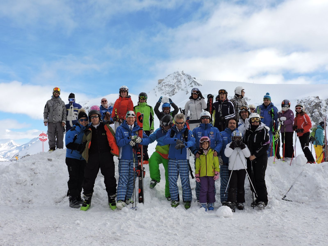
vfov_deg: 40.7
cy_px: 123
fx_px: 332
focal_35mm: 35
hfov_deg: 52.6
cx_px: 164
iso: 100
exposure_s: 1/1000
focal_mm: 6.2
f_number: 3.3
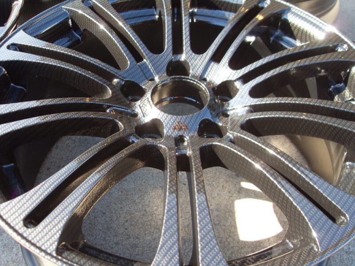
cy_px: 133
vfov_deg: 40.7
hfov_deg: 52.6
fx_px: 359
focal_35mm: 35
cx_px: 178
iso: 80
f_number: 2.8
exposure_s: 1/90
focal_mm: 6.3
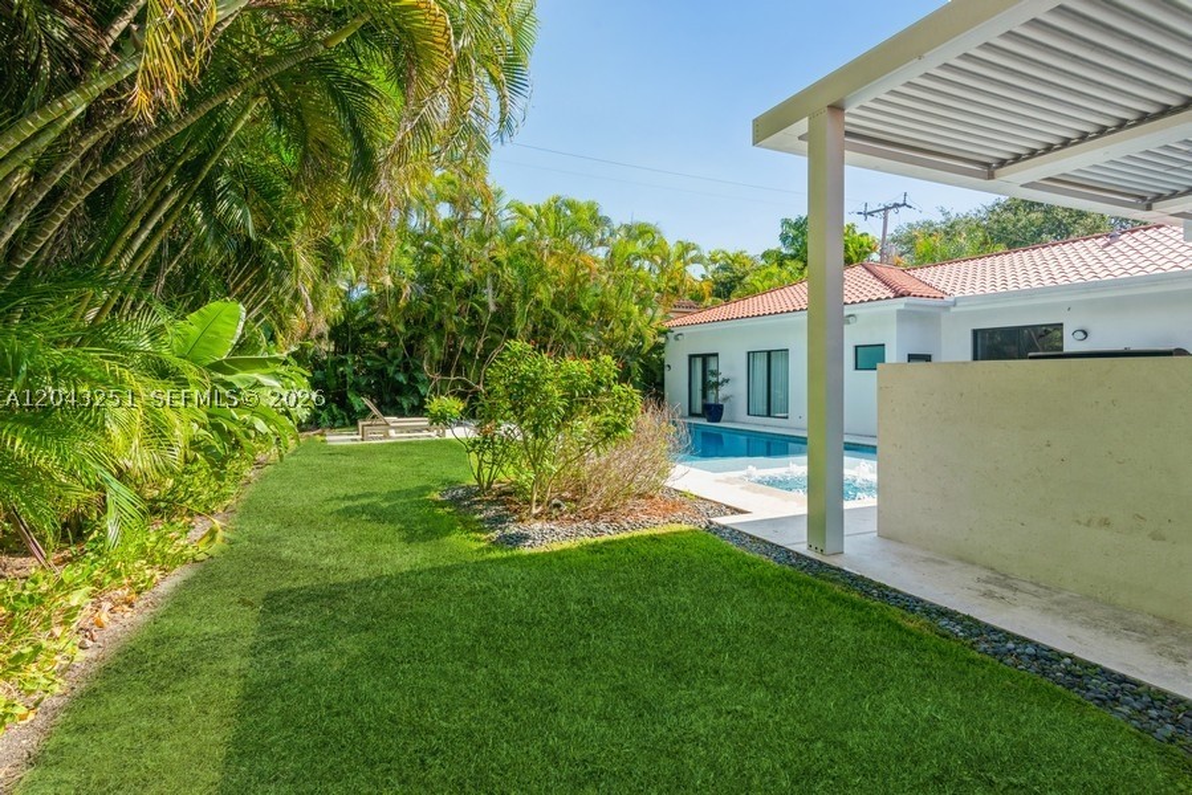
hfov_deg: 93.3
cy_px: 398
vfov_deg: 70.5
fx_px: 563
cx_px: 596
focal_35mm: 17
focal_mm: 17
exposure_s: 1/250
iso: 200
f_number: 8
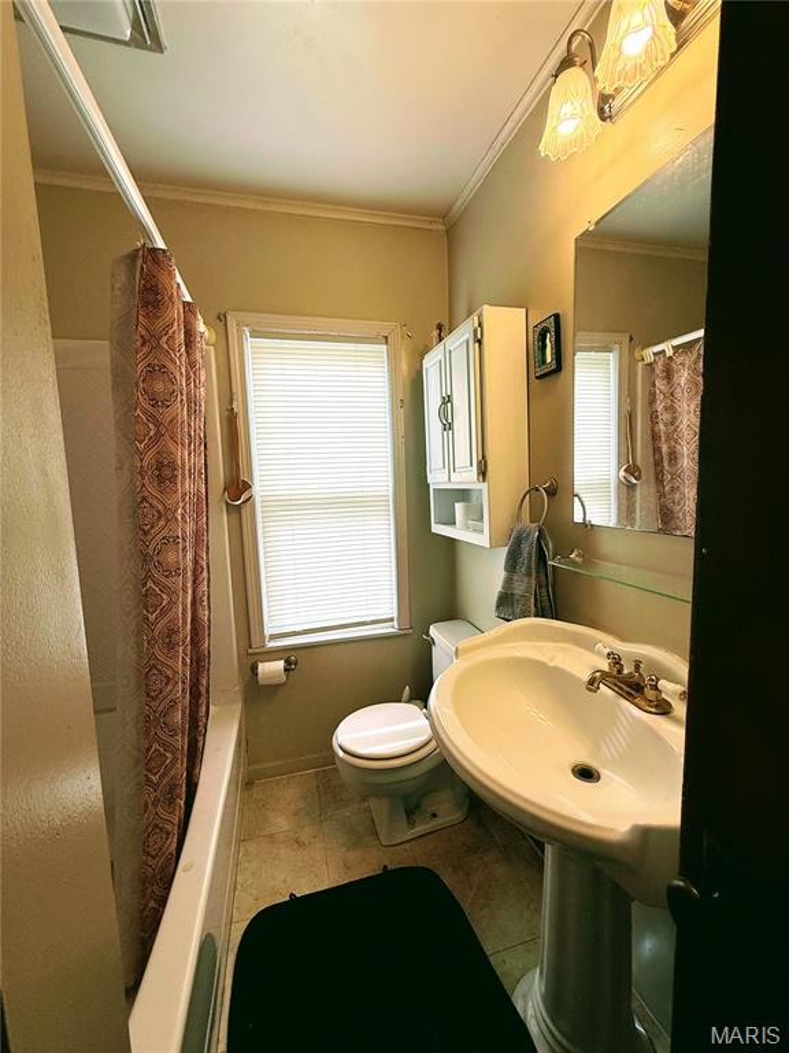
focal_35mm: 14
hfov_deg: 85.7
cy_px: 526
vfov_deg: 102.1
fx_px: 425
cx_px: 394
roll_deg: +1.7
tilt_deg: -5.6
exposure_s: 1/206
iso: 50
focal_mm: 2.22
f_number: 2.2
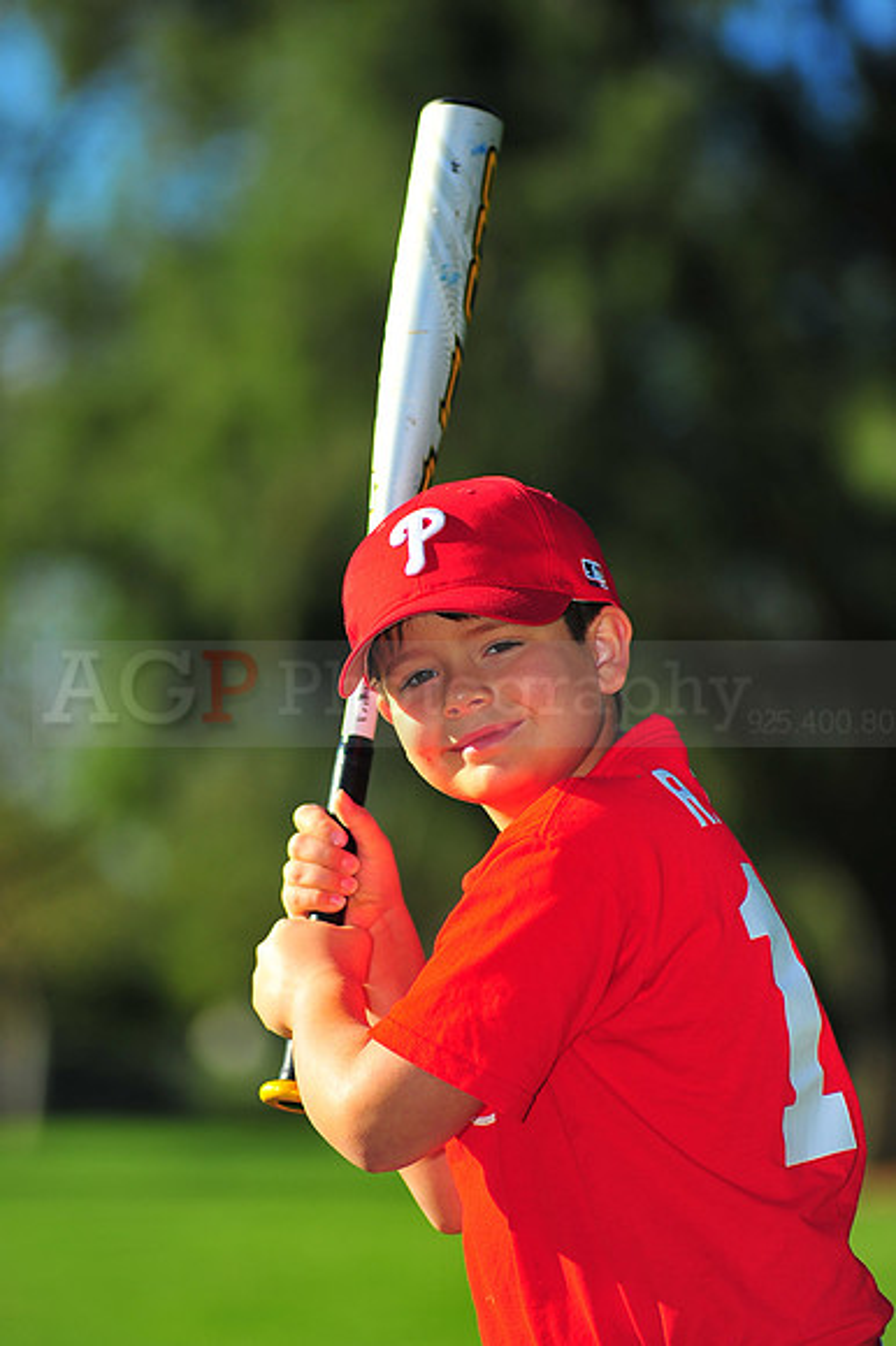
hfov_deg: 7.6
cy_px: 673
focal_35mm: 180
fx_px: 6728
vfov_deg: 11.4
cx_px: 448
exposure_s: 1/2000
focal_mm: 180
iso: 200
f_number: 4
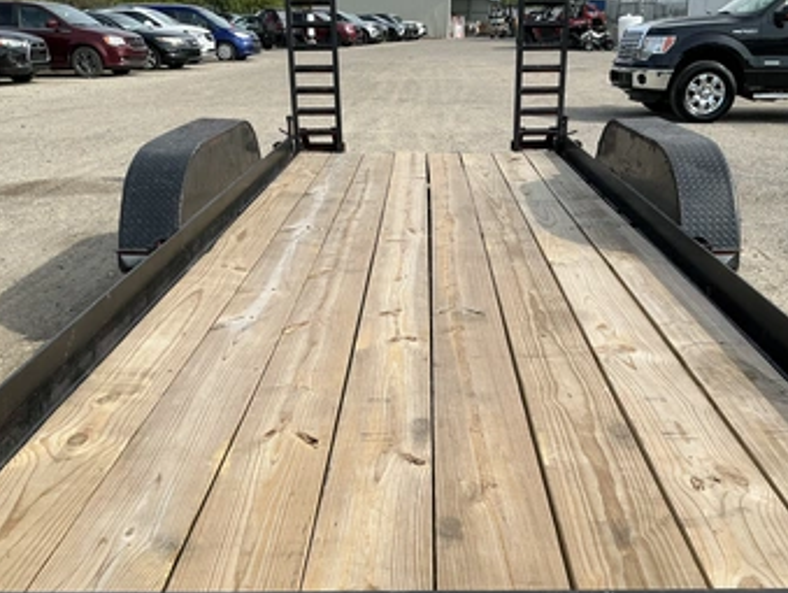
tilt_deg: -18.2
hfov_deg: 55.2
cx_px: 430
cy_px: 288
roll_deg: +0.4
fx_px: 752
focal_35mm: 33
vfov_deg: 43.0
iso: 25
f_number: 1.8
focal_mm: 3
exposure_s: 1/1342
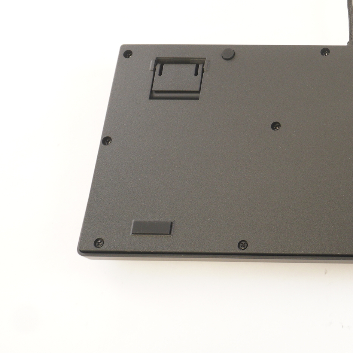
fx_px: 740
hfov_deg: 23.8
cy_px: 131
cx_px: 454
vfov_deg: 26.7
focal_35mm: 64
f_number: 5.6
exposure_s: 1/13
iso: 500
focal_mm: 19
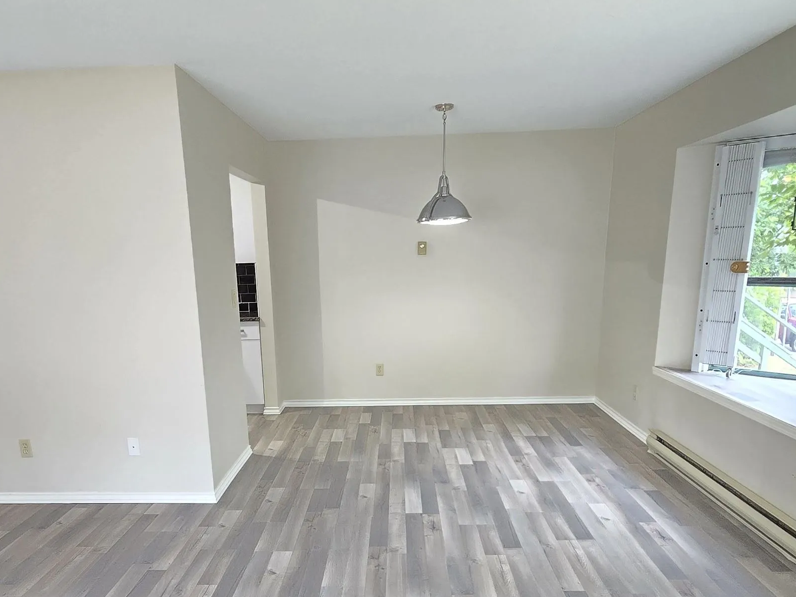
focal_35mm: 25
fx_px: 575
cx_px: 354
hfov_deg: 69.2
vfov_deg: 52.9
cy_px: 434
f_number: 2.2
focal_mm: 2.2
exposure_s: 1/60
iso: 250
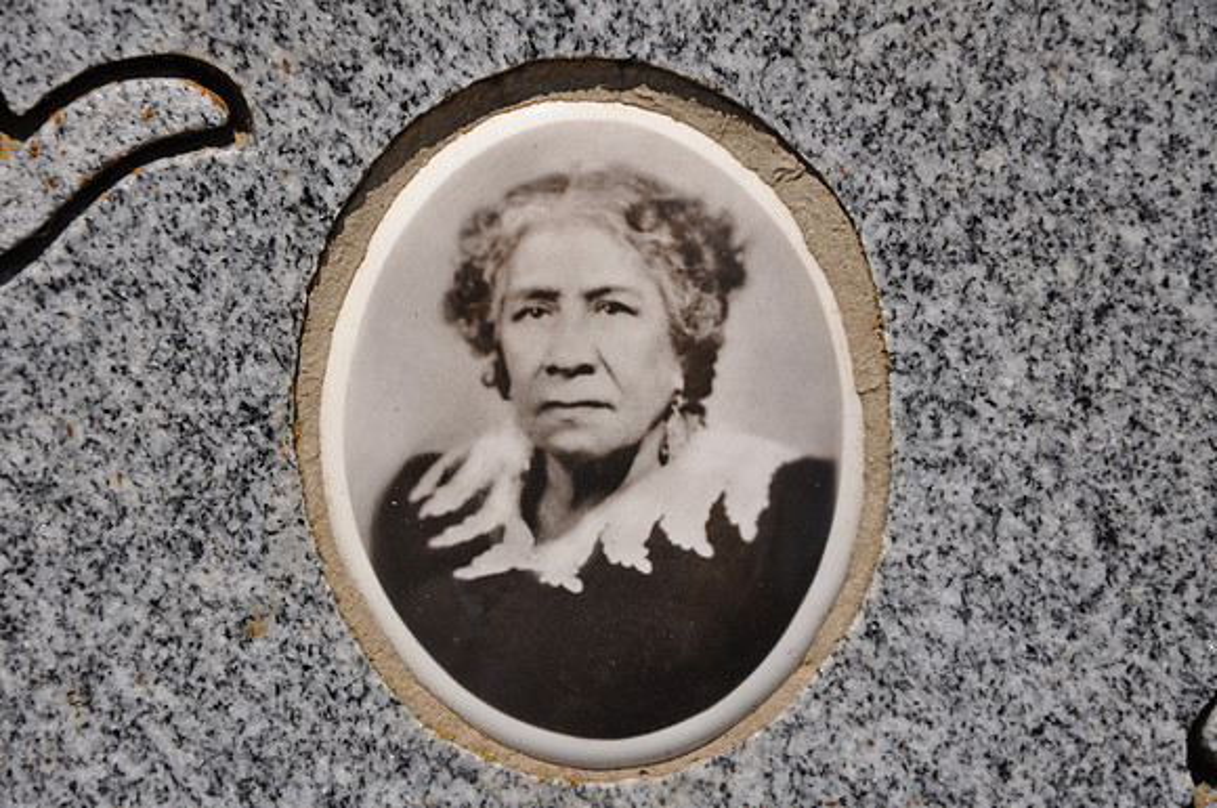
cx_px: 608
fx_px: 5317
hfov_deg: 13.1
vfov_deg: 8.7
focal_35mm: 158
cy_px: 404
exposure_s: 1/250
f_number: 8
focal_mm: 105
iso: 200
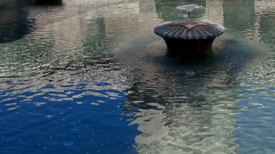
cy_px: -133
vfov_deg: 16.4
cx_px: 183
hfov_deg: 34.6
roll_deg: +0.5
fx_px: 437
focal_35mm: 60
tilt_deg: +7.1
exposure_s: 1/4149
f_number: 1.6
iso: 50
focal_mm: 5.1
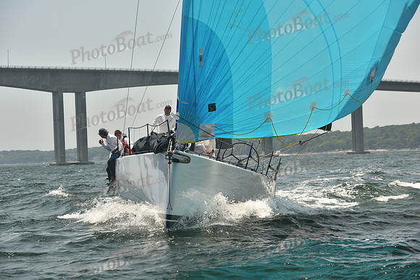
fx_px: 1307
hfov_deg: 18.3
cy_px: 140
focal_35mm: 112
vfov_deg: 12.2
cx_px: 210
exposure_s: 1/640
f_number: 7.1
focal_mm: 112
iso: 250
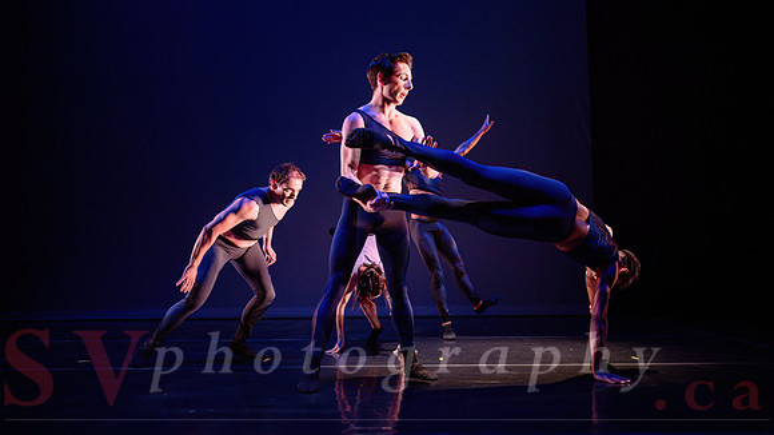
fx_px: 590
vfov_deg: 40.4
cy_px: 240
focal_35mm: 29
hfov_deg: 66.2
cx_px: 443
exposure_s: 1/400
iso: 1000
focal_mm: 24
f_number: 1.4
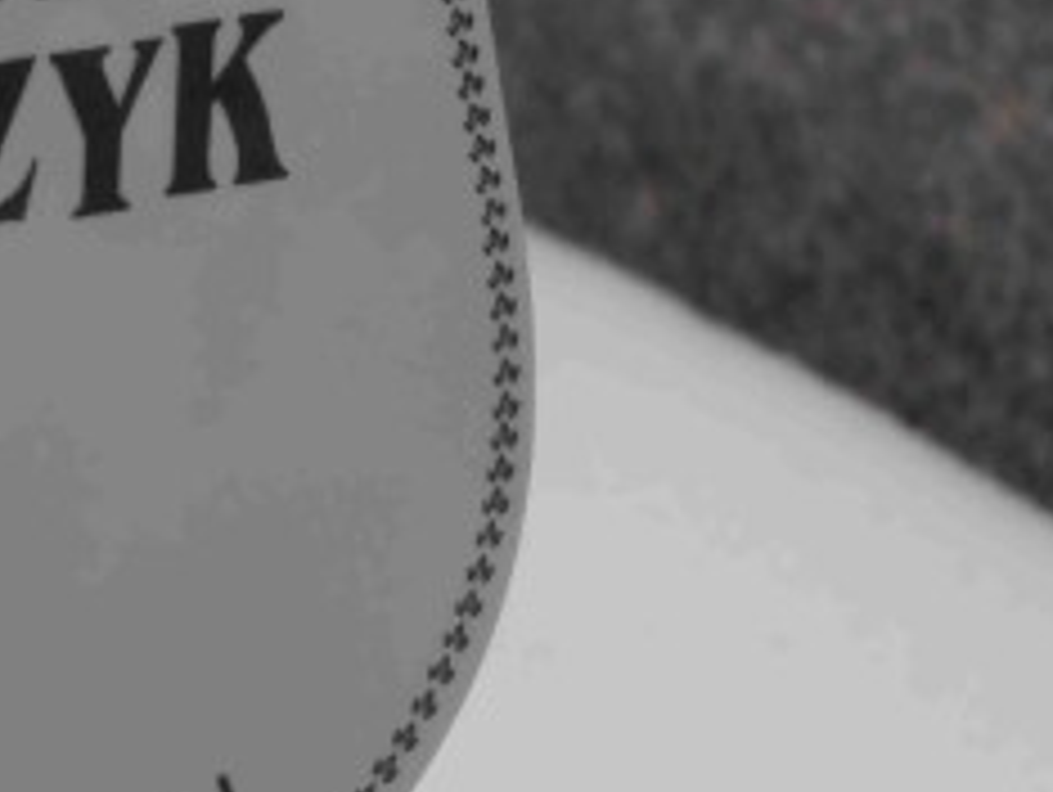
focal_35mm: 377
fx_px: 11480
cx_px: -148
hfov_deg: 5.2
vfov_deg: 4.0
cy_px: 216
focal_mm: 24.39
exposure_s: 1/500
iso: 80
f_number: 5.8
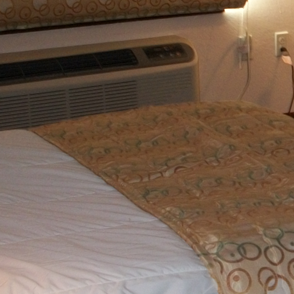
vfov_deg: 14.1
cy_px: 142
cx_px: 367
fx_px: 1192
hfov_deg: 13.6
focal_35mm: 124
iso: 160
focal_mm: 6.3
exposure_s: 1/30
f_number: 3.1
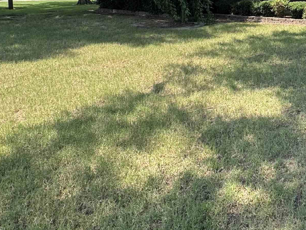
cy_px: 10
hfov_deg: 46.3
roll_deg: -1.1
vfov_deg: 36.4
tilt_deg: -4.4
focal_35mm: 36
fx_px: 318
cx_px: 276
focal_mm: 2.22
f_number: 2.2
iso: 40
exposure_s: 1/899
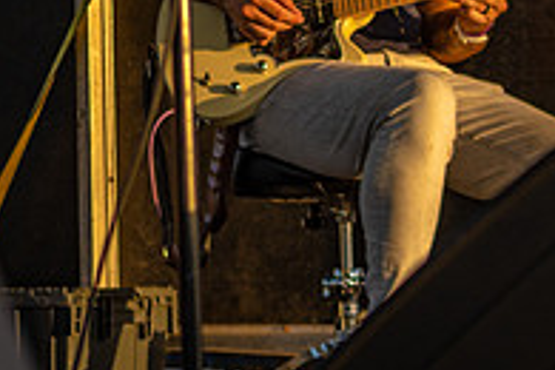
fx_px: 4825
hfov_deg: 6.6
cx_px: -28
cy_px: -138
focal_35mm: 313
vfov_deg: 4.4
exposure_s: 1/640
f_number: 5.6
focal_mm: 105
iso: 500
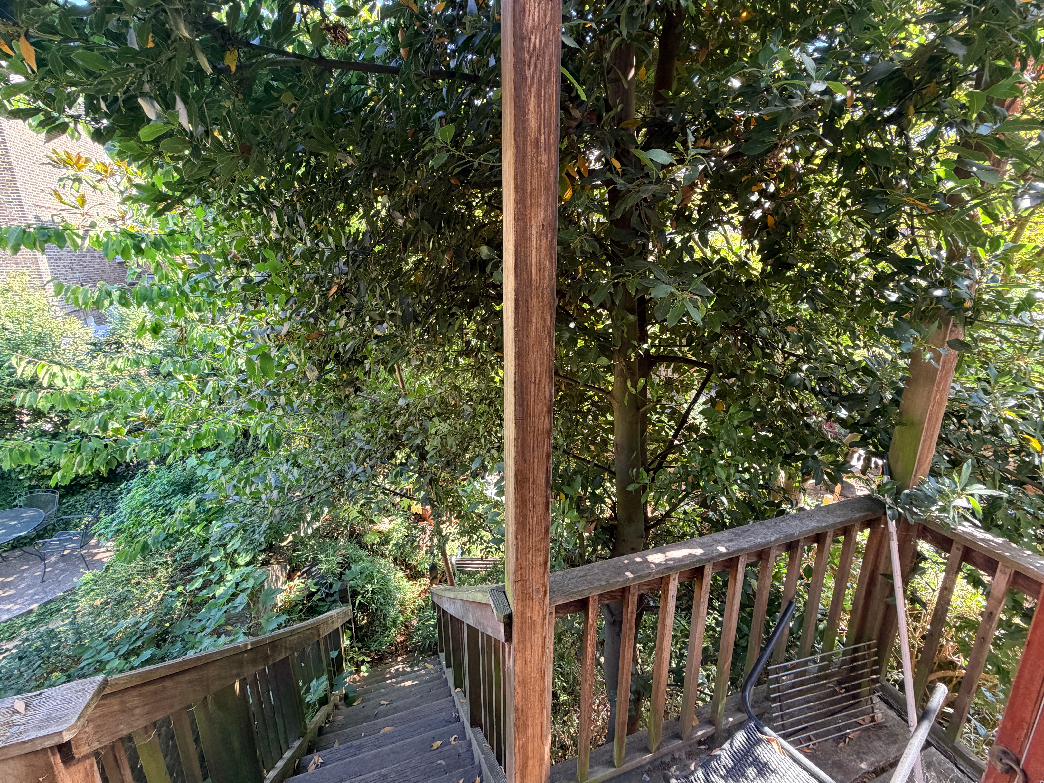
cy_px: 375
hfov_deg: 98.1
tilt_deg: -14.9
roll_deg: -0.8
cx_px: 551
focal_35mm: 15
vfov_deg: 81.7
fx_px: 452
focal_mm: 2.22
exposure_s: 1/121
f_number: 2.2
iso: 200
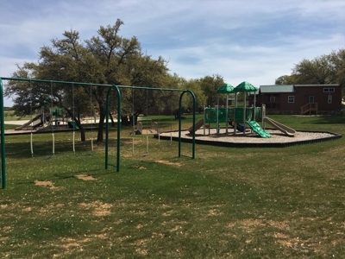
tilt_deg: -2.1
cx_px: 172
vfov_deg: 48.2
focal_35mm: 29
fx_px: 289
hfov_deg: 61.7
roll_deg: +0.0
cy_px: 130
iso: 25
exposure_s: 1/2024
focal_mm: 4.15
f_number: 2.2
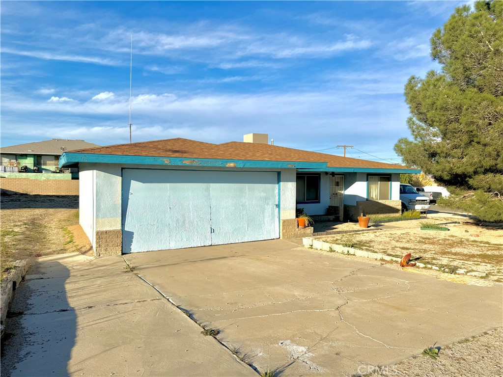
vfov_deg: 56.8
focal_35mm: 24
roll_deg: -0.7
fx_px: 349
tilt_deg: -1.5
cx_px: 252
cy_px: 188
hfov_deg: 71.6
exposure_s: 1/6711
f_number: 1.78
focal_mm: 6.76
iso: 80
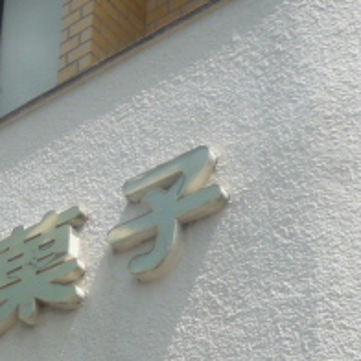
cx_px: -221
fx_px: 1227
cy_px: 435
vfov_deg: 16.1
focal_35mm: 104
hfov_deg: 15.2
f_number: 4
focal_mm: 4.4
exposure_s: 1/800
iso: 100
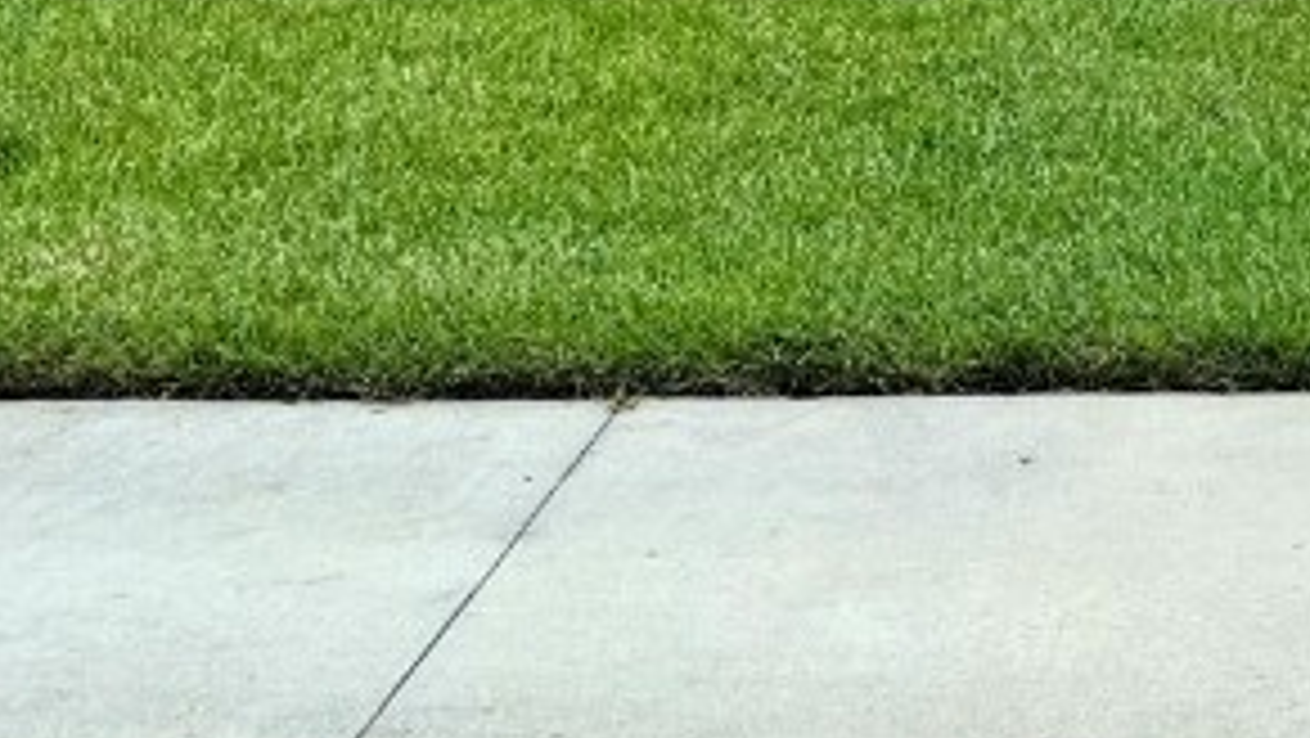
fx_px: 3197
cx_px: 1472
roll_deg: +1.5
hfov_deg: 21.8
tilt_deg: +0.7
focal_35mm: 92
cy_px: -716
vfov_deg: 11.8
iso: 80
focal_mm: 6.76
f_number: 1.78
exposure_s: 1/4310
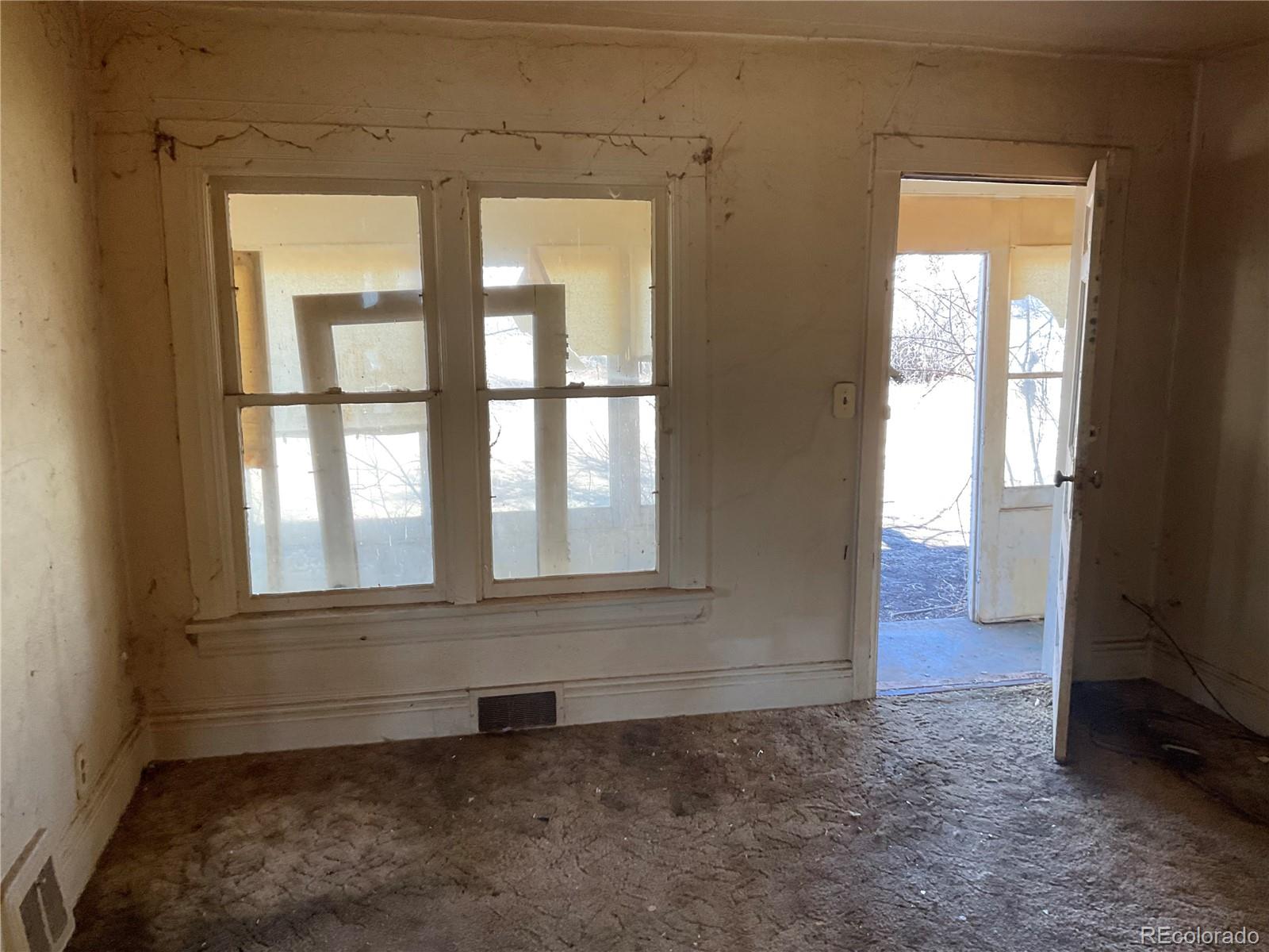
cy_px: 476
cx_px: 634
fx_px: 1063
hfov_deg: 61.7
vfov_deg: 48.2
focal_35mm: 29
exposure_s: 1/120
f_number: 1.8
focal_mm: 3
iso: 64
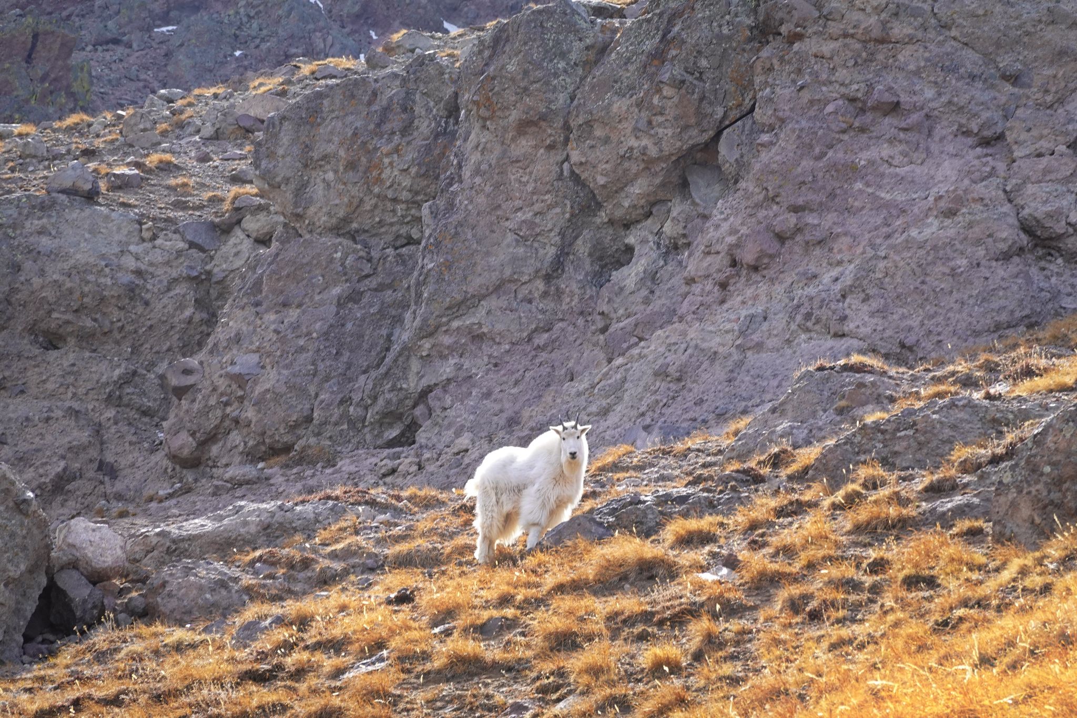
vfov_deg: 8.4
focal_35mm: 163
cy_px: 359
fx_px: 4876
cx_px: 538
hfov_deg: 12.6
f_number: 4.5
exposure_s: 1/200
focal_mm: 58.92
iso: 100
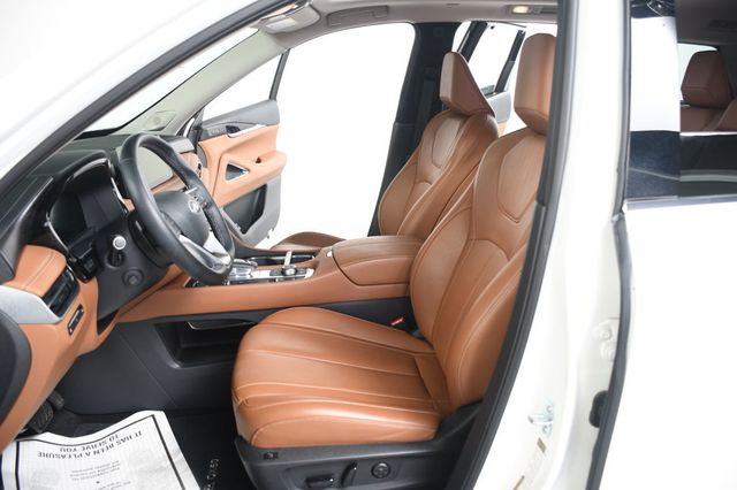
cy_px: 245
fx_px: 552
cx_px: 368
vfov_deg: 47.9
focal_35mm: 27
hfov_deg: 67.4
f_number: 3.5
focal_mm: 18
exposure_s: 1/160
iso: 100
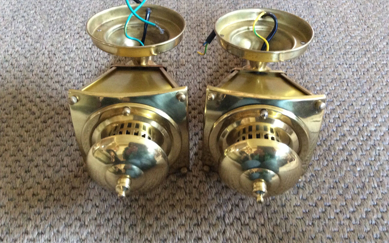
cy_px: 109
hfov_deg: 56.7
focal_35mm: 34
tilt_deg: -50.1
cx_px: 195
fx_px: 360
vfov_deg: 37.2
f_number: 2.4
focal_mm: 3.3
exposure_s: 1/17
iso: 250
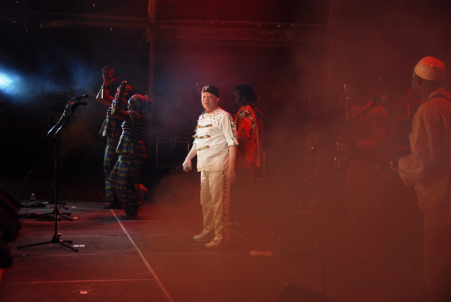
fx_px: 865
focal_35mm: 69
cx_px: 226
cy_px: 151
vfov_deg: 19.8
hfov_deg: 29.2
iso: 400
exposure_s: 1/80
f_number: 4.8
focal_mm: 46
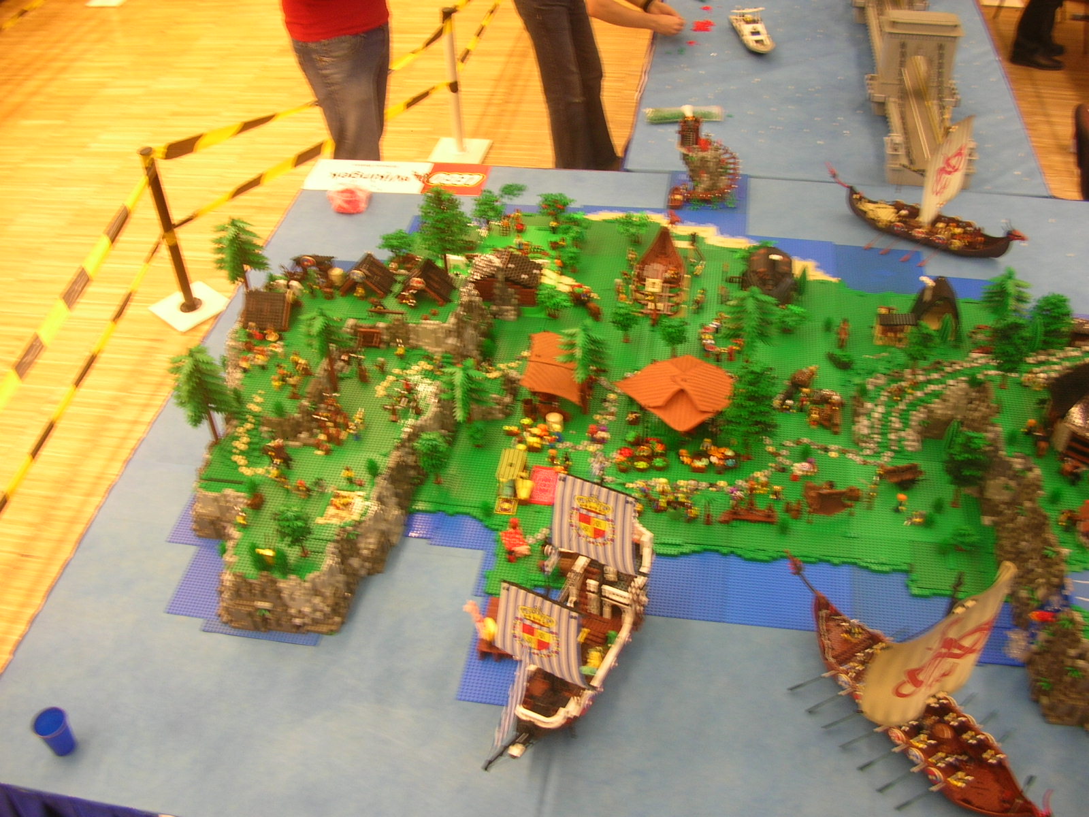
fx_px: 1101
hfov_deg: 52.6
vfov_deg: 40.7
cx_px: 544
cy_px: 408
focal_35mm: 35
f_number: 2.8
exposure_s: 1/8.2
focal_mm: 5.8
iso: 50
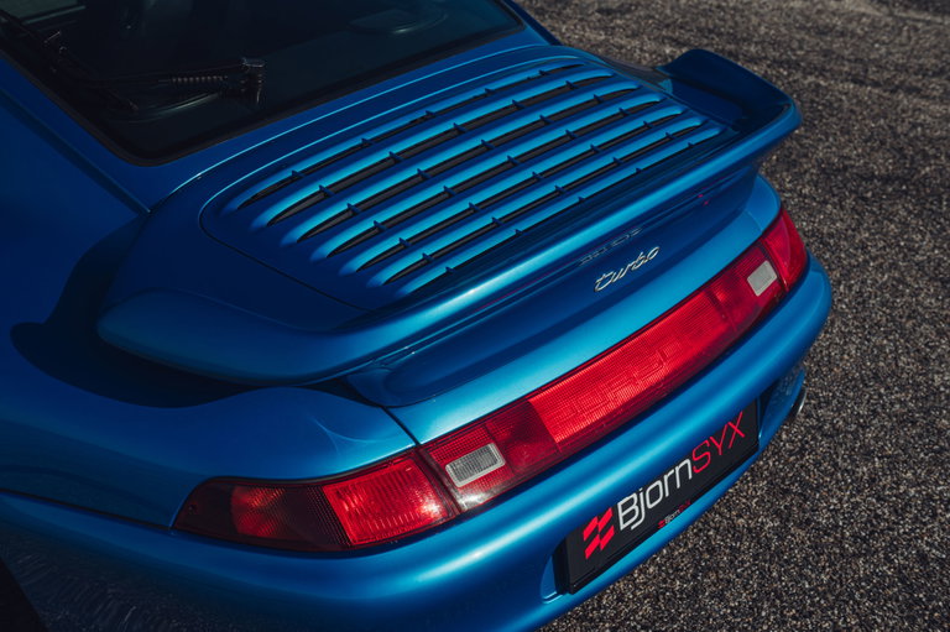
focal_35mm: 50
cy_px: 316
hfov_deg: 39.6
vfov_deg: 27.0
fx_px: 1319
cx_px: 475
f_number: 7.1
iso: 100
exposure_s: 1/400
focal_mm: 50
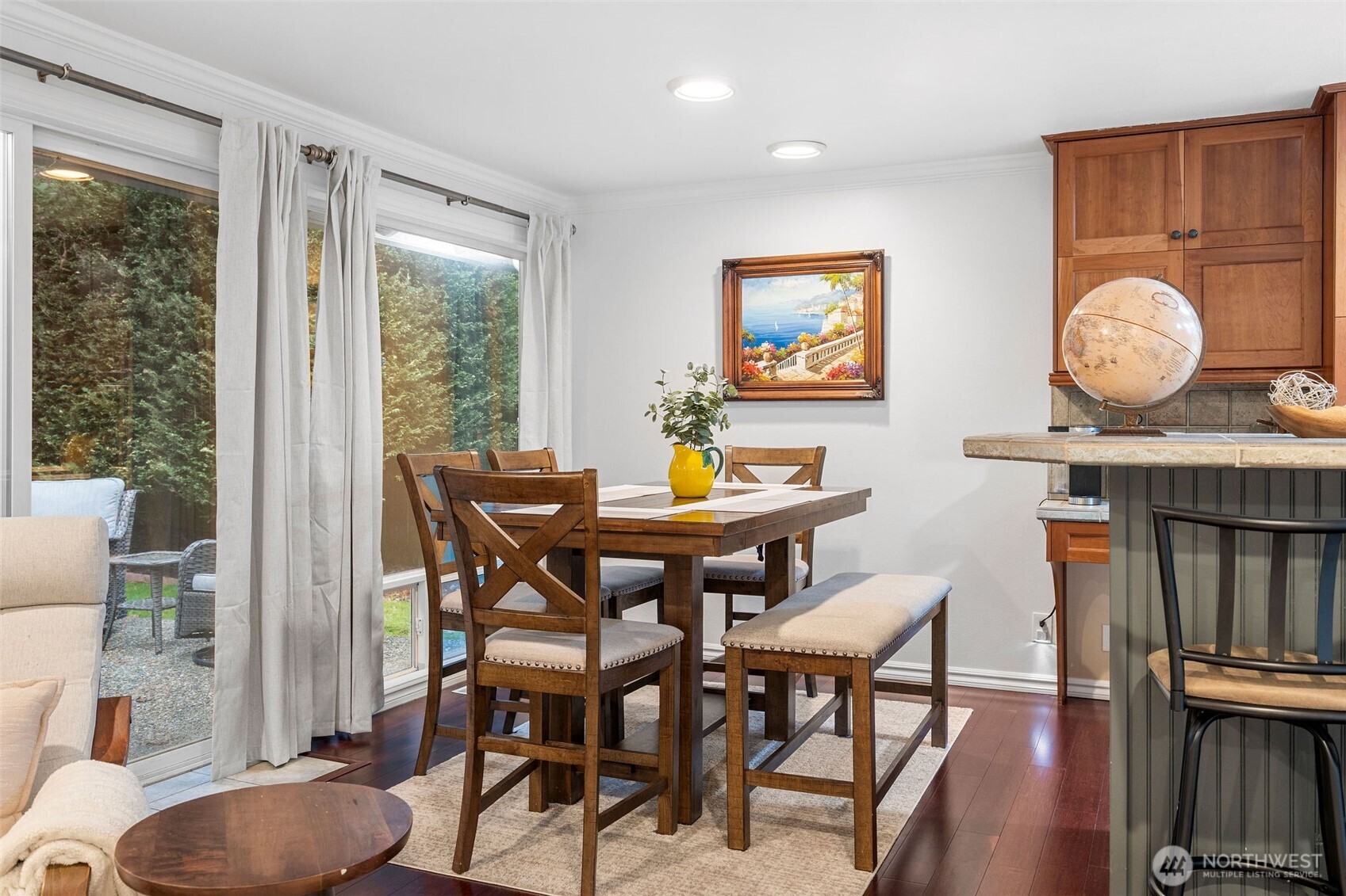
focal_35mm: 29
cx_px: 673
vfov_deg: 45.0
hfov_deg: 63.7
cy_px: 448
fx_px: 1084
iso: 320
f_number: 7.1
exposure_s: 1/1.67
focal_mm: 29
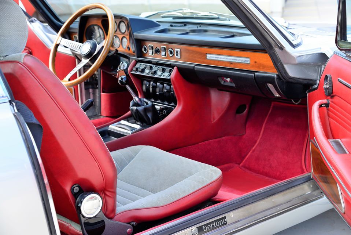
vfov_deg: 21.0
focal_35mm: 65
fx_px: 634
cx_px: 176
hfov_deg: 30.9
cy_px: 118
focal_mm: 65
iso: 320
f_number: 6.3
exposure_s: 1/125
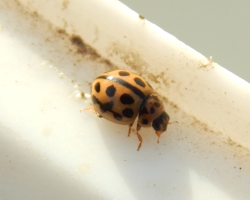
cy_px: 100
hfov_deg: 14.1
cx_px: 129
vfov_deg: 11.3
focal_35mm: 137
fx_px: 1014
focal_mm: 23.4
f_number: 4.8
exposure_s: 1/400
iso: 125
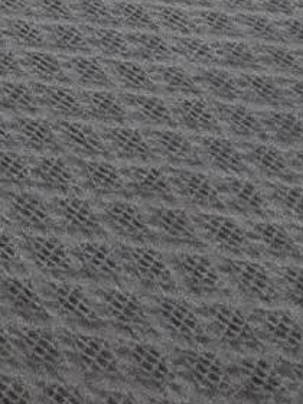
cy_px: -988
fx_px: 1085
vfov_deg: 9.7
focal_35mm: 93
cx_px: -499
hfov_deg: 11.8
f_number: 2.2
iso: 400
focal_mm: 2.2
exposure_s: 1/60
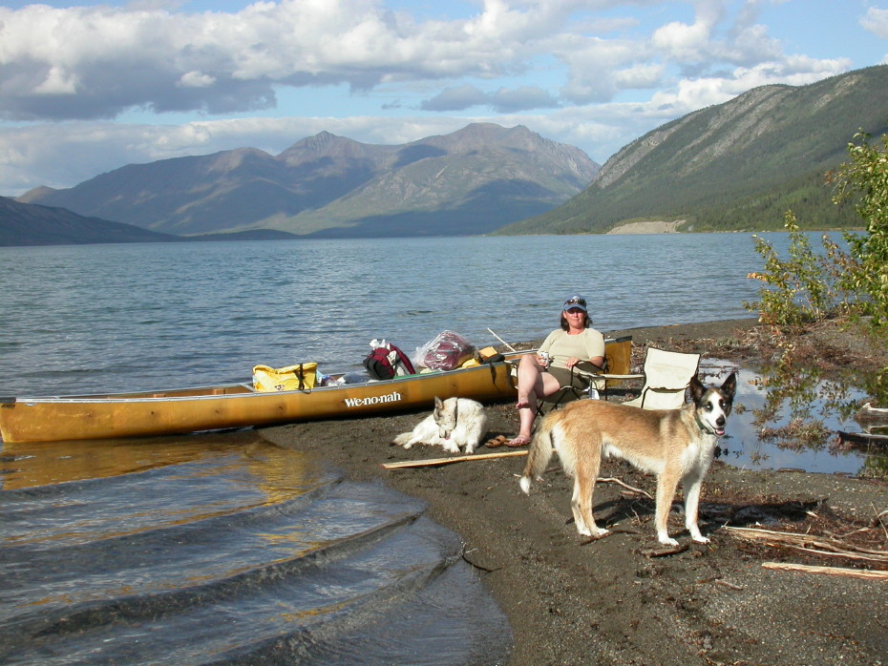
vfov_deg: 25.7
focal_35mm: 57
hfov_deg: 33.8
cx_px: 444
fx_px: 1463
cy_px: 333
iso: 100
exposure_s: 1/421
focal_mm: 11.8
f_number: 6.9
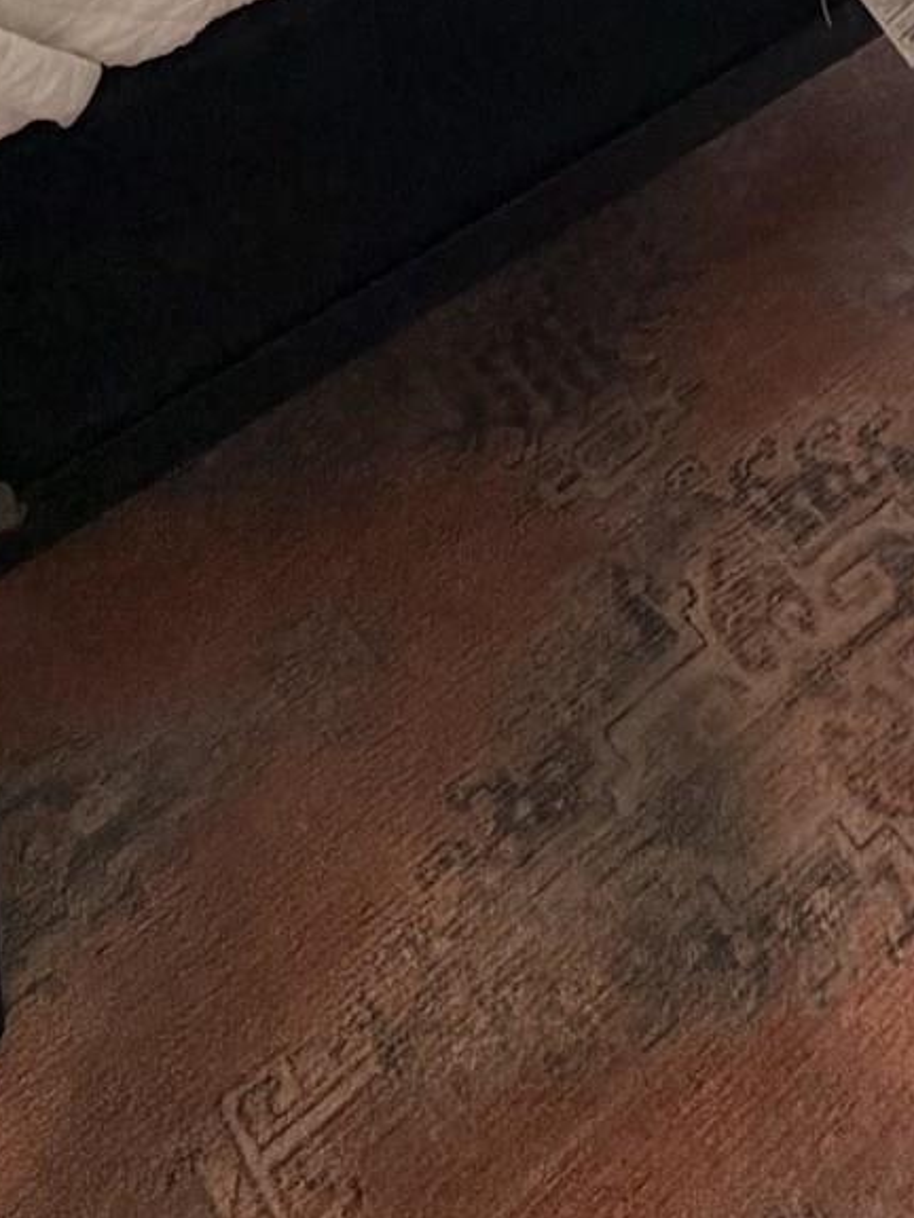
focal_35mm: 56
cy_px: -1129
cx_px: 510
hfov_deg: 26.1
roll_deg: +0.9
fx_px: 1971
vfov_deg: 20.2
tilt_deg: -5.6
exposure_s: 1/60
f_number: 2.2
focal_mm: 2.22
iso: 320
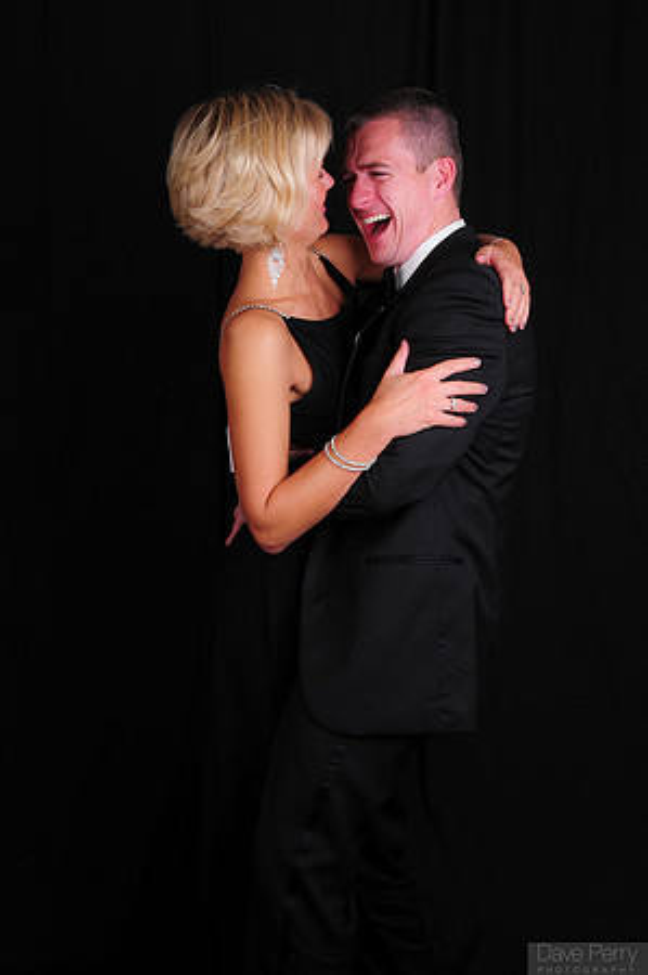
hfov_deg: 28.9
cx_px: 324
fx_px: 1258
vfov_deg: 42.4
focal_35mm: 46
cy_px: 488
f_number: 8
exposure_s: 1/125
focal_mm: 31
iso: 200
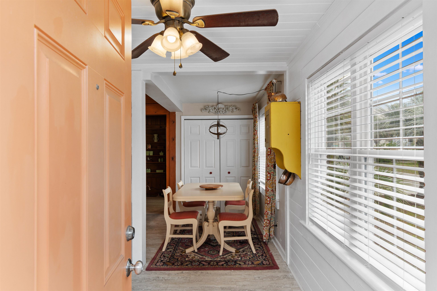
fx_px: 255
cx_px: 218
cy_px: 146
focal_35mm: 21
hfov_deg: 81.2
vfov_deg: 59.5
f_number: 5
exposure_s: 1/60
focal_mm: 14
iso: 100
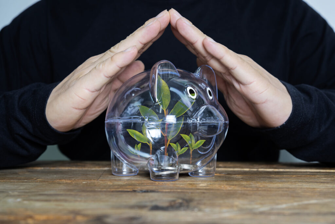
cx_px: 168
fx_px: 419
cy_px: 112
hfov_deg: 43.6
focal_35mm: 45
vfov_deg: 29.9
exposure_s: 1/6
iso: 100
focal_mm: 45
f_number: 5.6
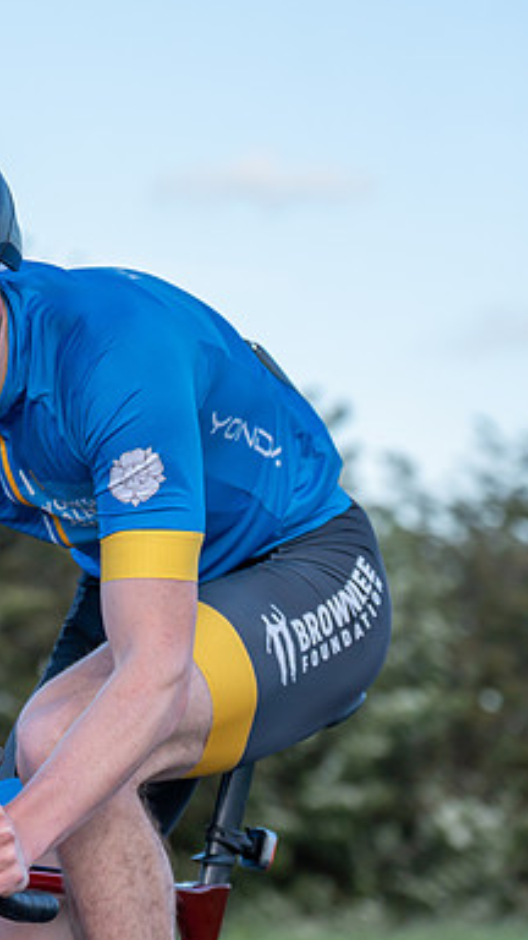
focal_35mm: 182
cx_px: -316
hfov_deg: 6.6
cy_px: 326
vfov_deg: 11.8
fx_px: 4530
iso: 200
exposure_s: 1/1000
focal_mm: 88
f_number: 4
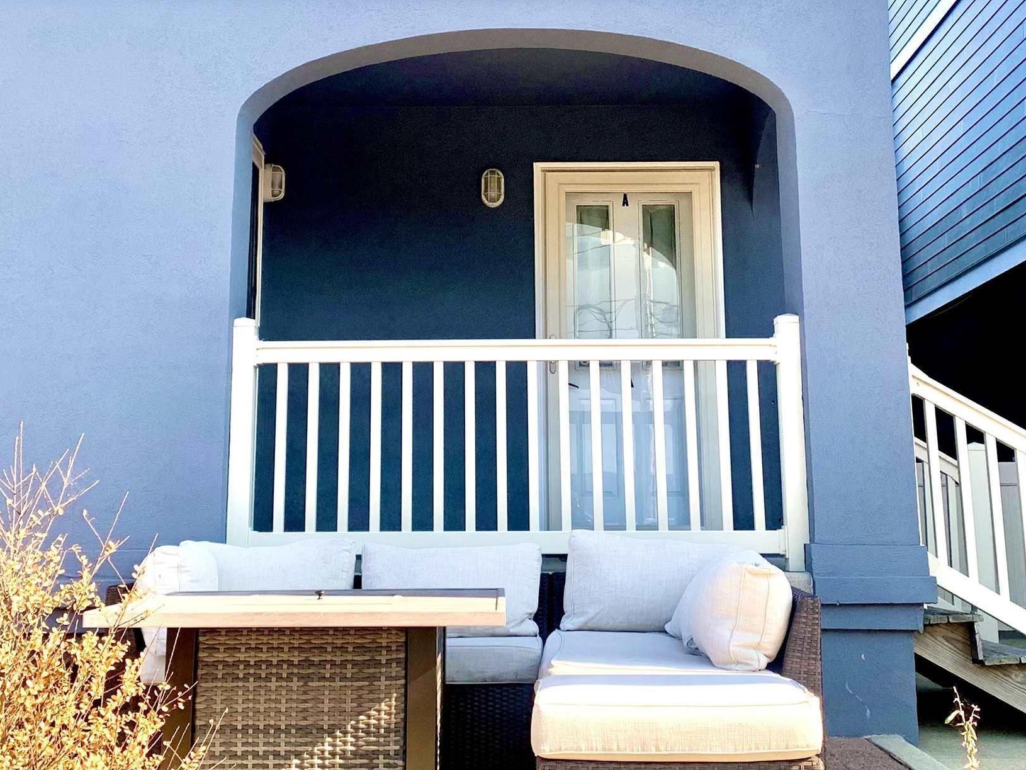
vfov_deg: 29.4
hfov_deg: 38.9
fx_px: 1453
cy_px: 229
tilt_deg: +12.4
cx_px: 505
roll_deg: +0.2
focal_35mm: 49
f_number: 1.8
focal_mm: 4.25
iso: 25
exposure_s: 1/431
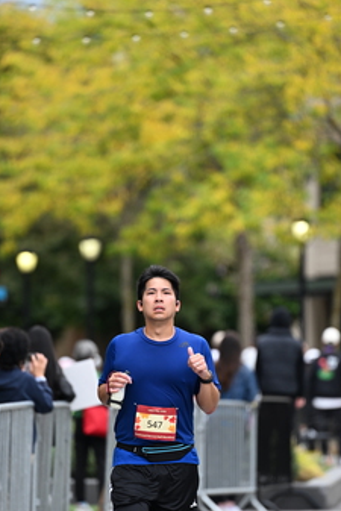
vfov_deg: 6.5
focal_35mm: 318
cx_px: 199
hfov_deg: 4.3
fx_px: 4513
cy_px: 309
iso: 640
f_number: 2.8
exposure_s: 1/2000
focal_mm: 195
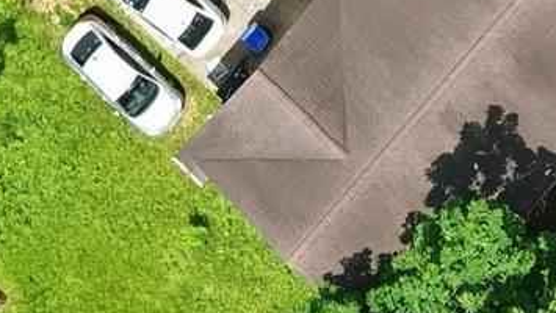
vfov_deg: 6.0
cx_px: 384
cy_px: -736
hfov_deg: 11.7
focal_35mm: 184
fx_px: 2714
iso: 100
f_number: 1.8
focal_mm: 8.7
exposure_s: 1/2500
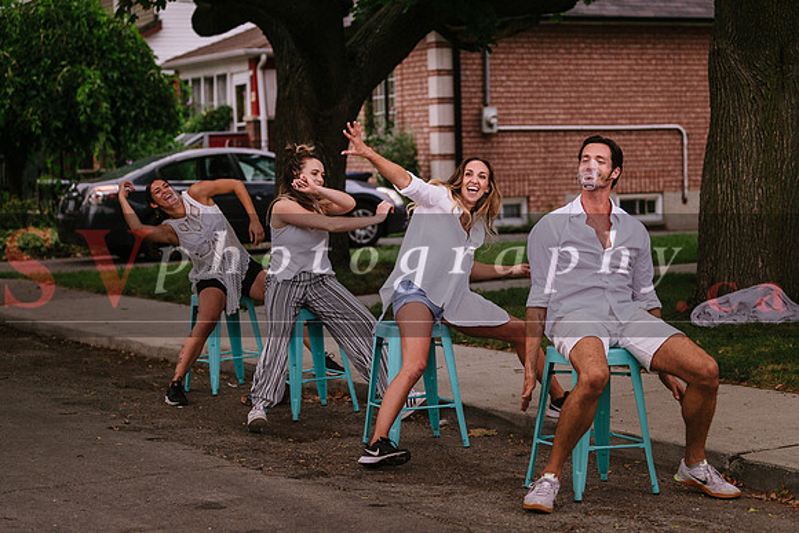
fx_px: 1770
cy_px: 233
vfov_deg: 17.1
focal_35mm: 80
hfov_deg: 25.4
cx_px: 453
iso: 1000
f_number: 2.8
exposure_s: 1/500
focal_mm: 70
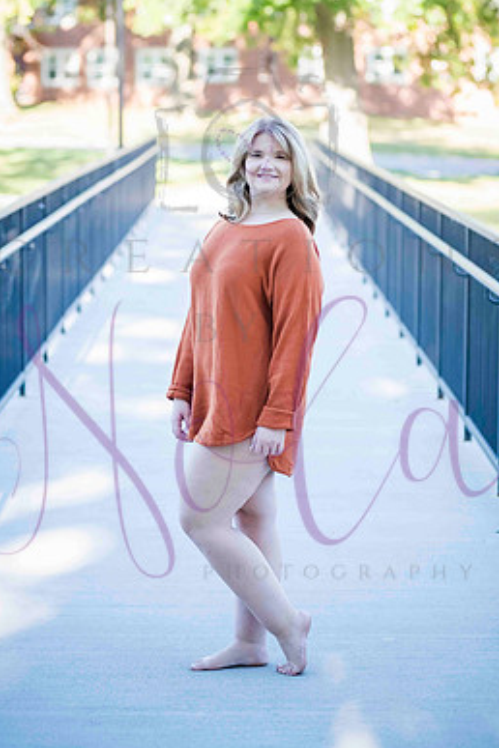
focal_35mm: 107
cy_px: 325
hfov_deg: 12.8
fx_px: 2225
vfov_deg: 19.1
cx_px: 253
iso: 800
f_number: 3.5
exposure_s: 1/800
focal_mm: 92
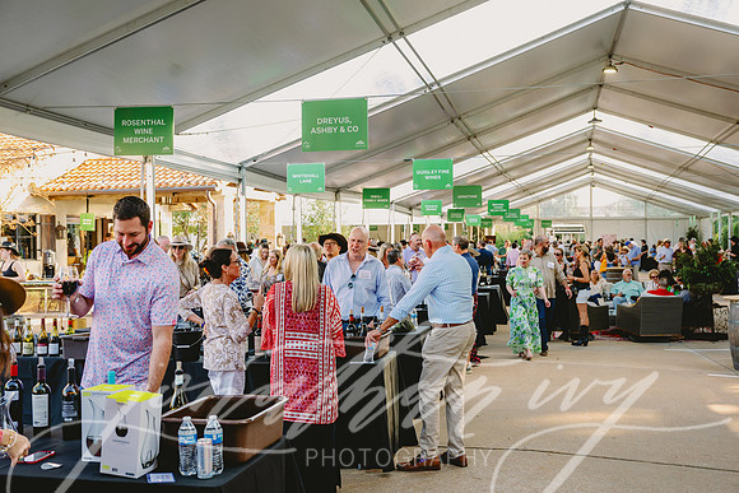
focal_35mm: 38
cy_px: 246
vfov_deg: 35.1
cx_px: 370
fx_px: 780
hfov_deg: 50.7
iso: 800
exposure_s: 1/320
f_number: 4
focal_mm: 38
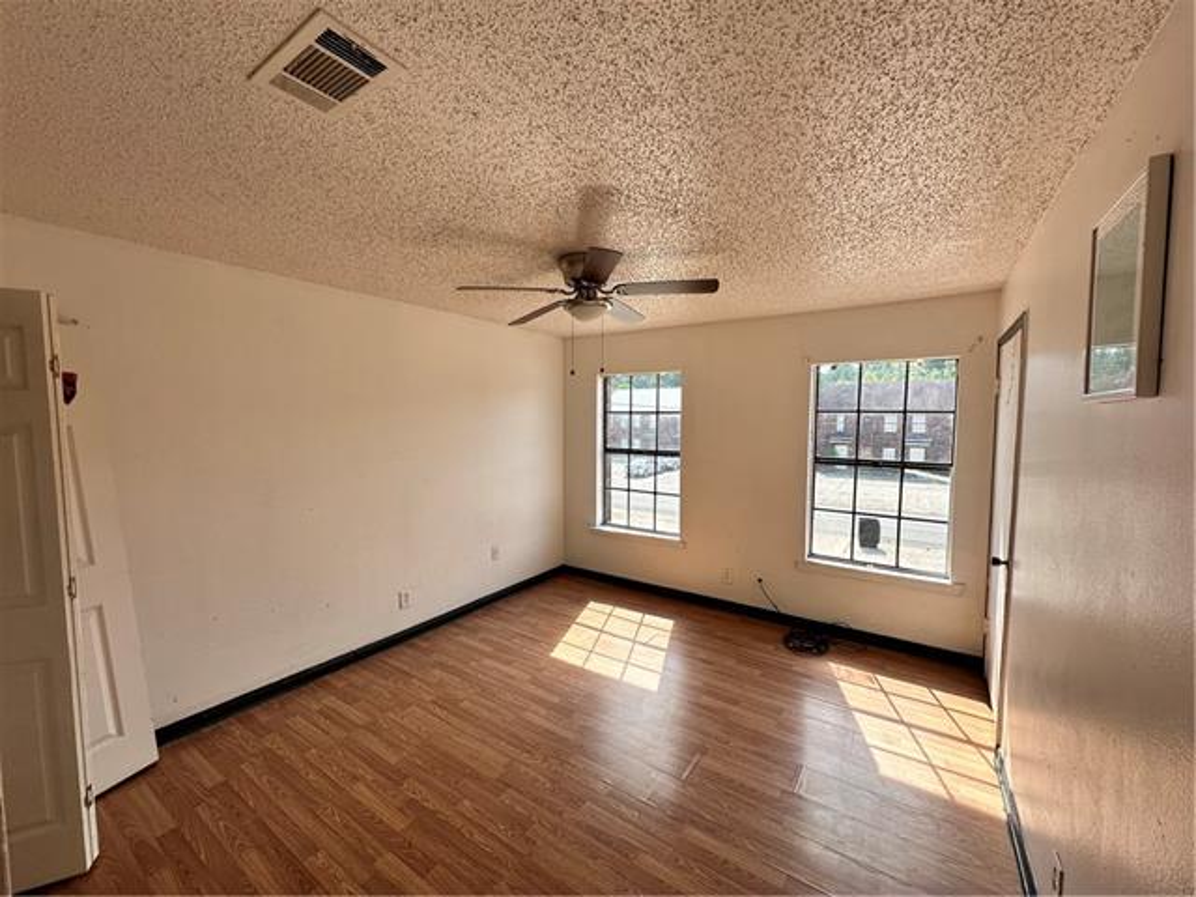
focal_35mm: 14
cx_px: 598
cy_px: 448
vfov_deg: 85.7
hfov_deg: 102.1
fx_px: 484
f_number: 2.2
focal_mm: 2.22
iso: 40
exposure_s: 1/694
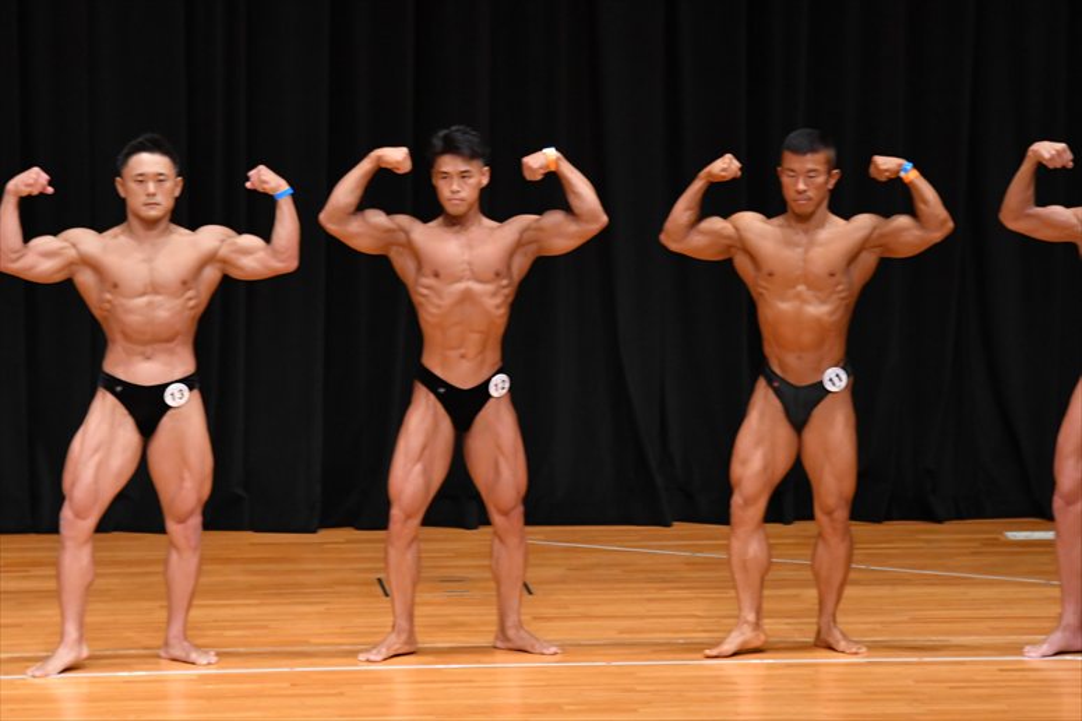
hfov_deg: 8.1
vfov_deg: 5.4
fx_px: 7661
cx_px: 541
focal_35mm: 255
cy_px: 360
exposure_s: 1/400
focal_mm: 170
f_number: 5.6
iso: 4000
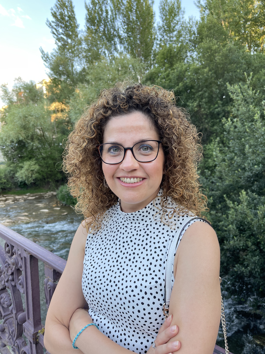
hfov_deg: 53.1
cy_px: 177
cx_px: 132
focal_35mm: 26
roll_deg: +0.4
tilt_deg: -7.8
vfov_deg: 67.3
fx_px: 265
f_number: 1.6
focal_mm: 5.1
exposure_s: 1/121
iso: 40
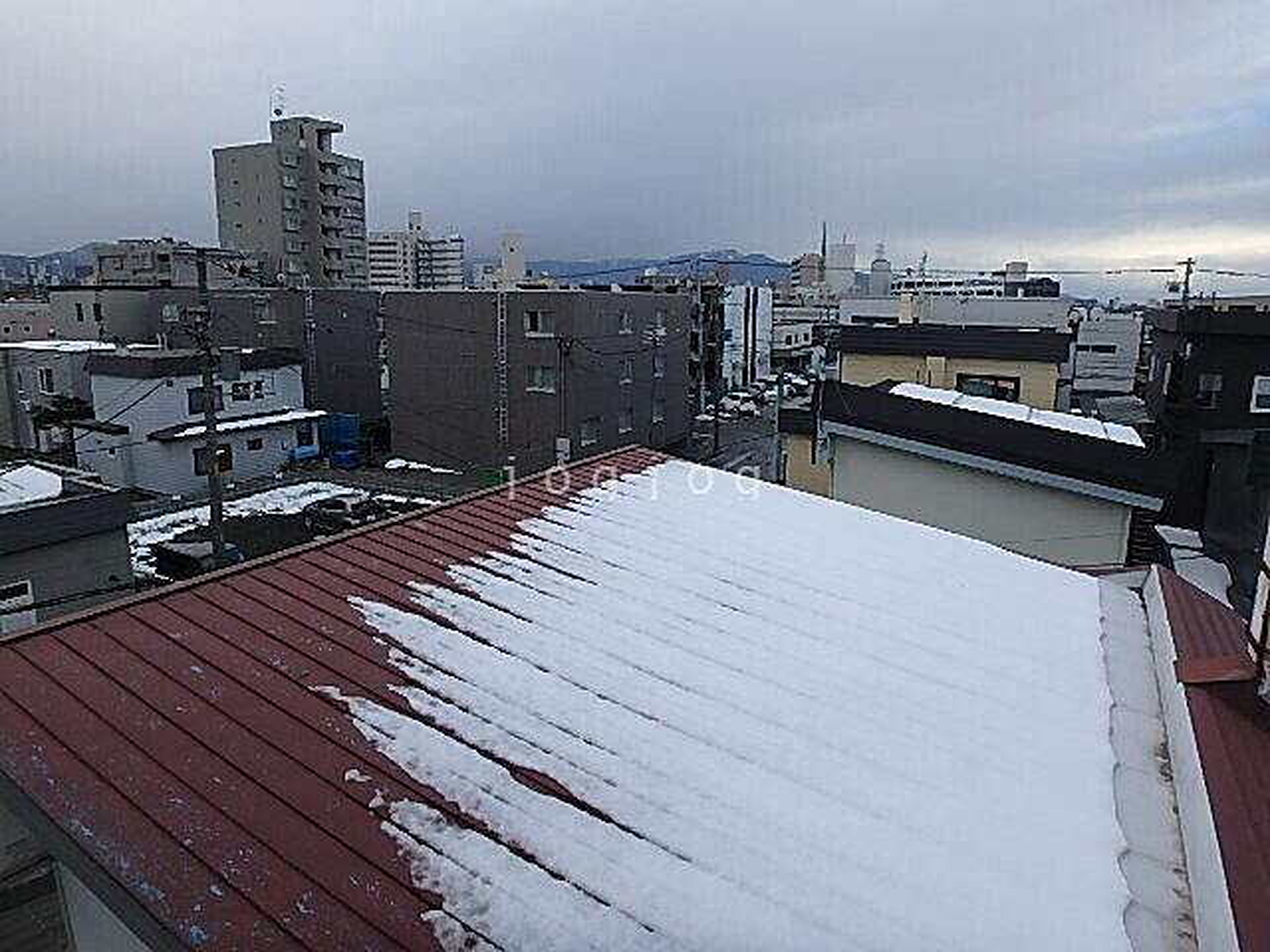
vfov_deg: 63.4
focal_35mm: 21
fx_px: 770
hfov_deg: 79.0
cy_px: 476
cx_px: 635
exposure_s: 1/800
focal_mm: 3.7
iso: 125
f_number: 3.5
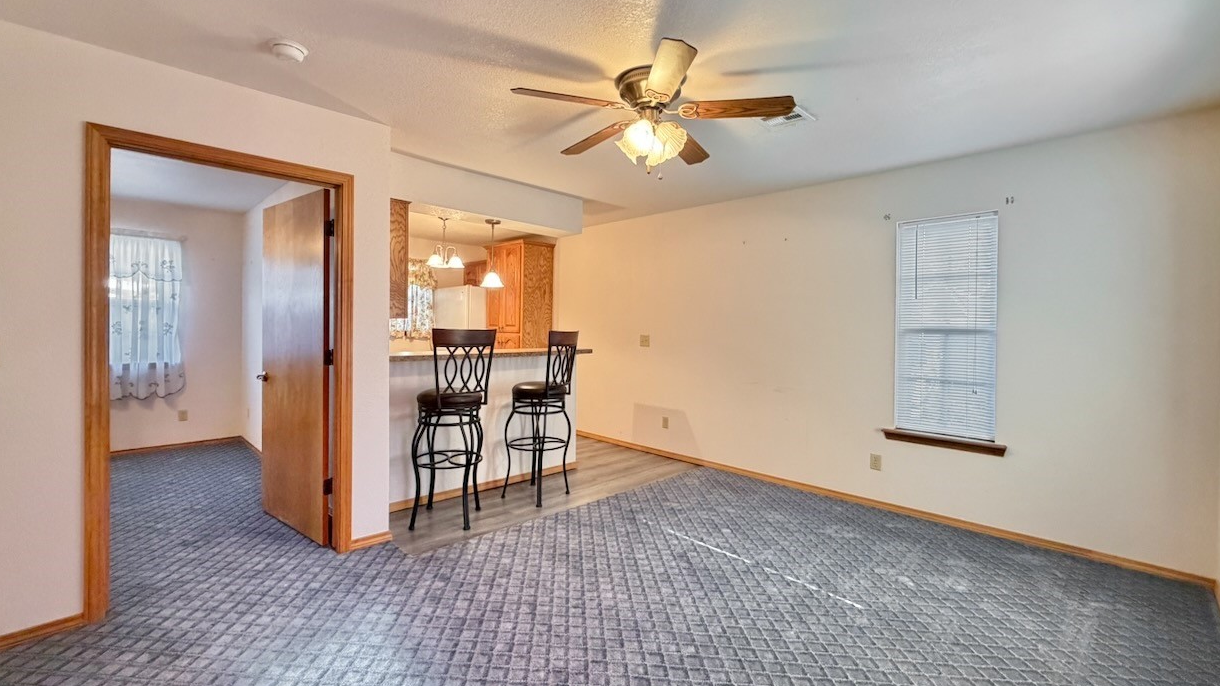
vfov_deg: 67.0
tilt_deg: +0.8
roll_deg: -0.2
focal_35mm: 16
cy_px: 329
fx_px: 518
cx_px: 614
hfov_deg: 99.4
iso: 640
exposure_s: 1/60
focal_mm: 2.22
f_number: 2.2
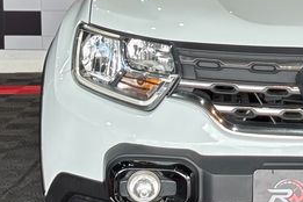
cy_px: 1
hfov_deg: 10.3
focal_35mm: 198
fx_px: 1666
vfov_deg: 6.9
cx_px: 345
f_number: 1.6
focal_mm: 5.96
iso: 25
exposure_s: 1/158
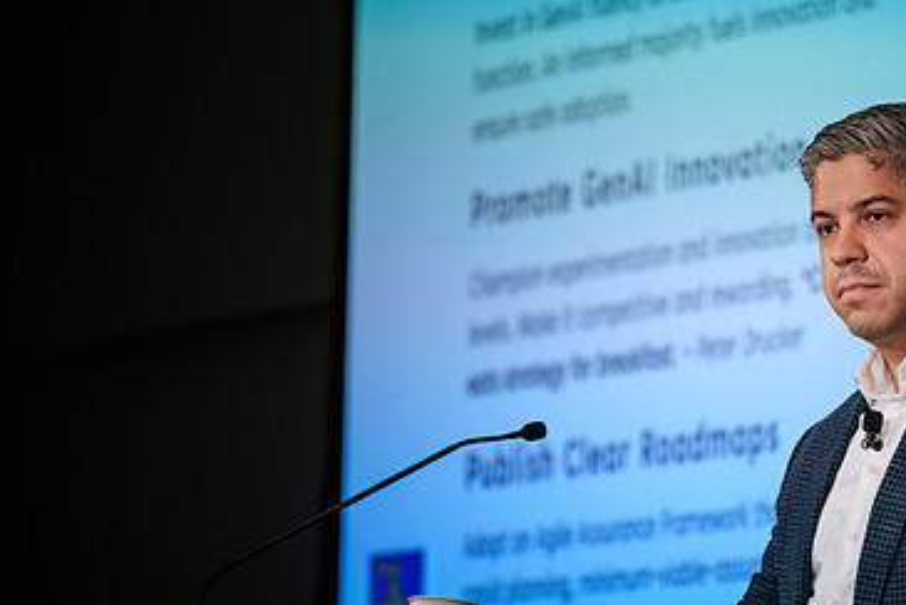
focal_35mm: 321
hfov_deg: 6.4
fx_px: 8085
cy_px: 438
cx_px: 571
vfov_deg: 4.3
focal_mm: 134.4
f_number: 2.8
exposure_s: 1/125
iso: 800
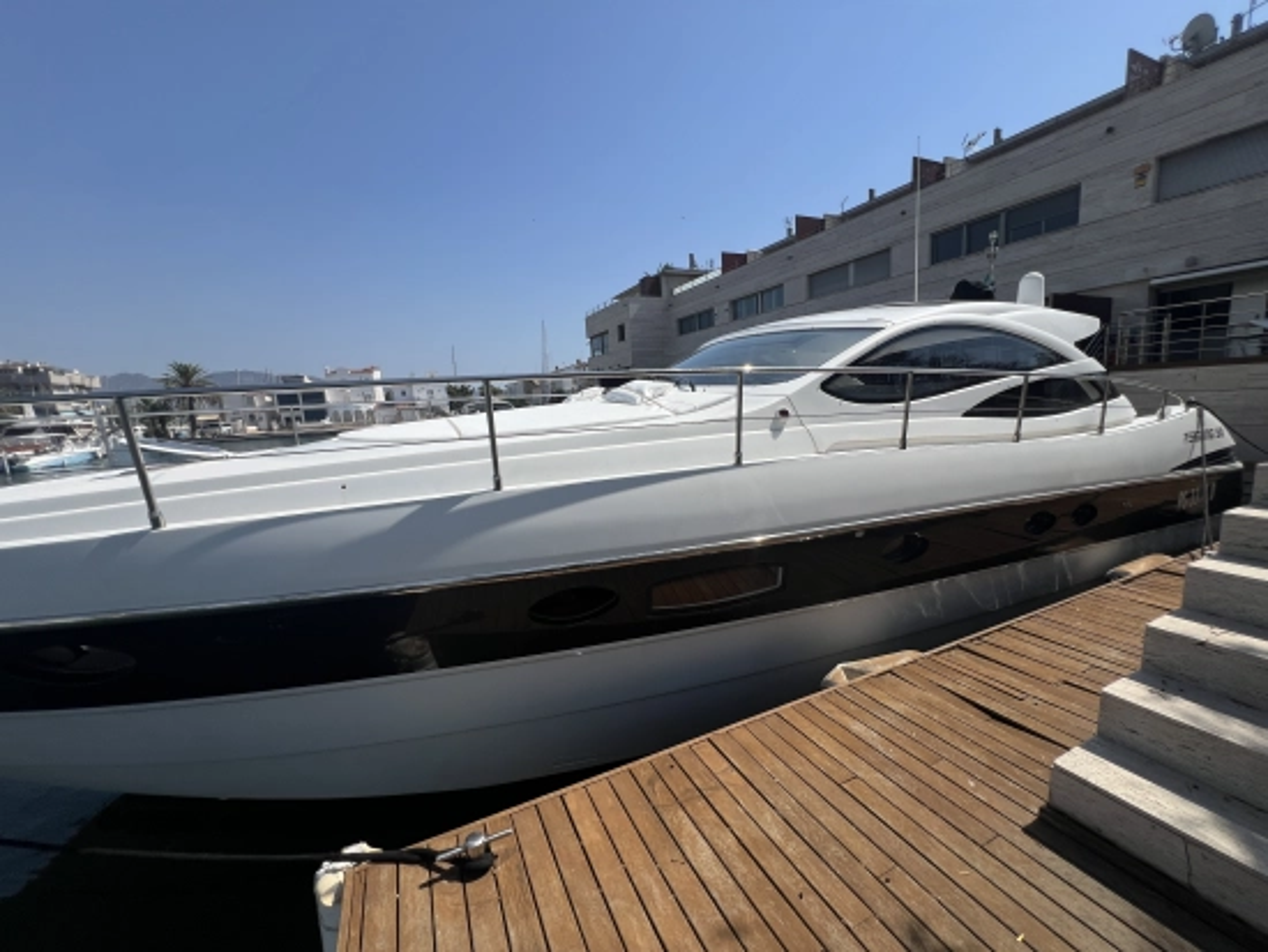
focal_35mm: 13
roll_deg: +2.9
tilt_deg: -8.4
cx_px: 634
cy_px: 476
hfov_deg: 106.2
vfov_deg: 90.0
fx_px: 476
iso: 32
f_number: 1.8
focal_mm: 1.57
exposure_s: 1/3534
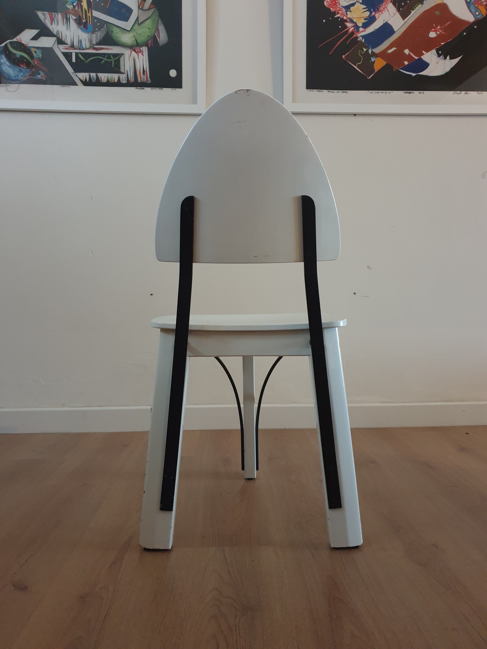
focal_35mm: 26
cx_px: 244
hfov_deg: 53.1
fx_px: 488
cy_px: 324
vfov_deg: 67.3
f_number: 1.5
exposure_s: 1/14
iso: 320
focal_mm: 4.3
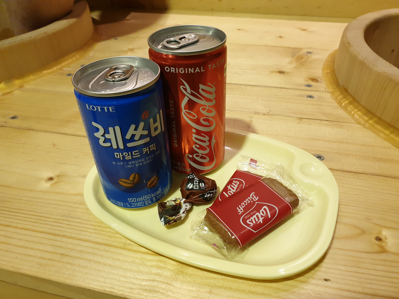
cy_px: 150
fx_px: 300
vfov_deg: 53.1
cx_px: 200
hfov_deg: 67.3
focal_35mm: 26
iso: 250
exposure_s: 1/20
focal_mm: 4.3
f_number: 2.4
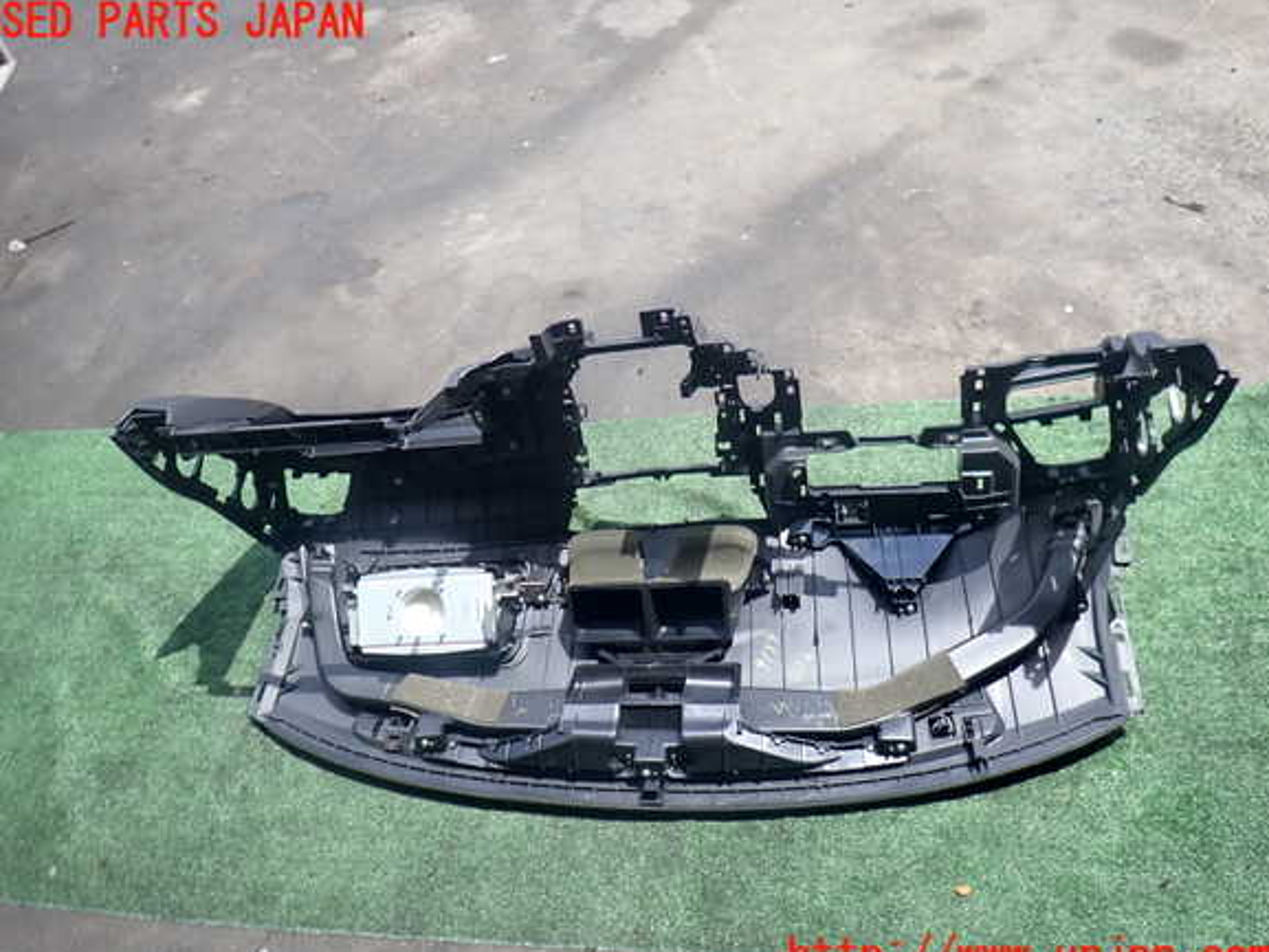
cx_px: 625
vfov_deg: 53.1
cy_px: 490
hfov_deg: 67.3
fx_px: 953
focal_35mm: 26
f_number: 5.6
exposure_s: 1/125
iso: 100
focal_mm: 4.5
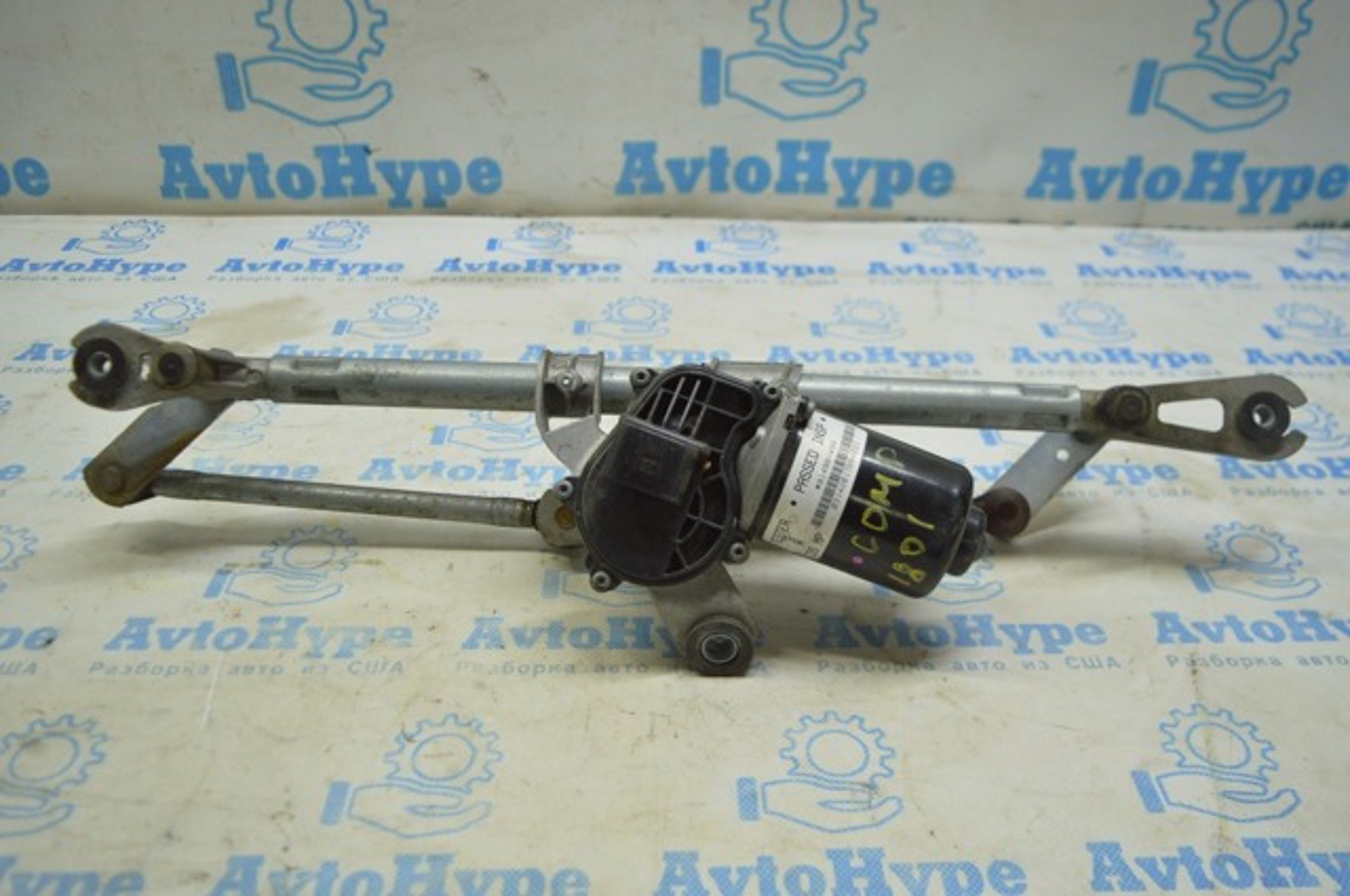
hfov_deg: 59.6
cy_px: 448
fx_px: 1180
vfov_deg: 41.6
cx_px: 675
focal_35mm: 32
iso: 400
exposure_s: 1/60
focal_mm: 21
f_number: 3.8
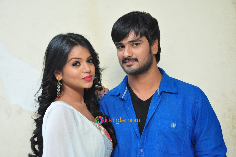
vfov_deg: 13.8
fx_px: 648
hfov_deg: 20.6
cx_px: 118
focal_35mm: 99
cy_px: 78
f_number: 7.1
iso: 1600
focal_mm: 66
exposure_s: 1/125
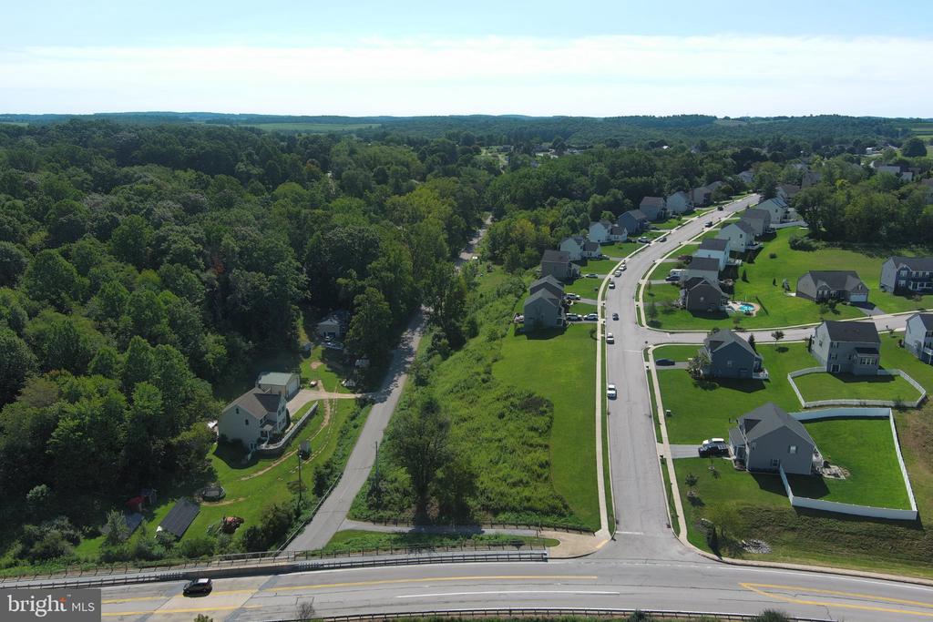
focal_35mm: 29
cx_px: 466
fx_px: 752
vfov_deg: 45.0
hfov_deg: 63.7
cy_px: 311
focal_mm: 10.57
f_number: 2.8
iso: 100
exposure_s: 1/1357
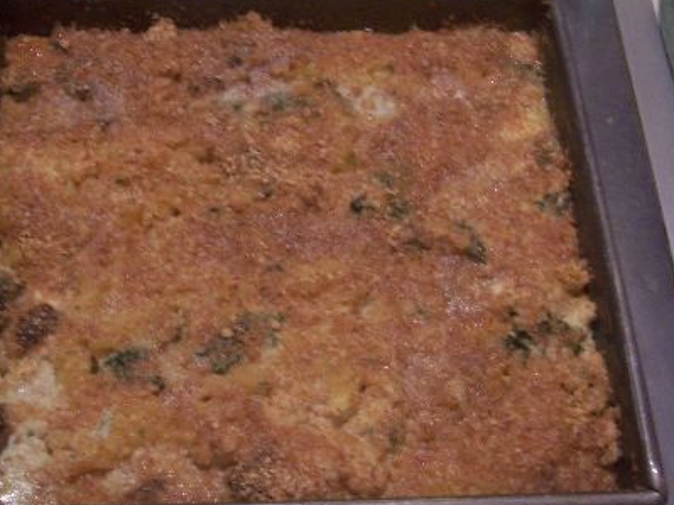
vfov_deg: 28.0
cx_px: 285
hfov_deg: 36.8
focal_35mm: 52
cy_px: 260
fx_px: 1012
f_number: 3
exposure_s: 1/10
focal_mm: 6
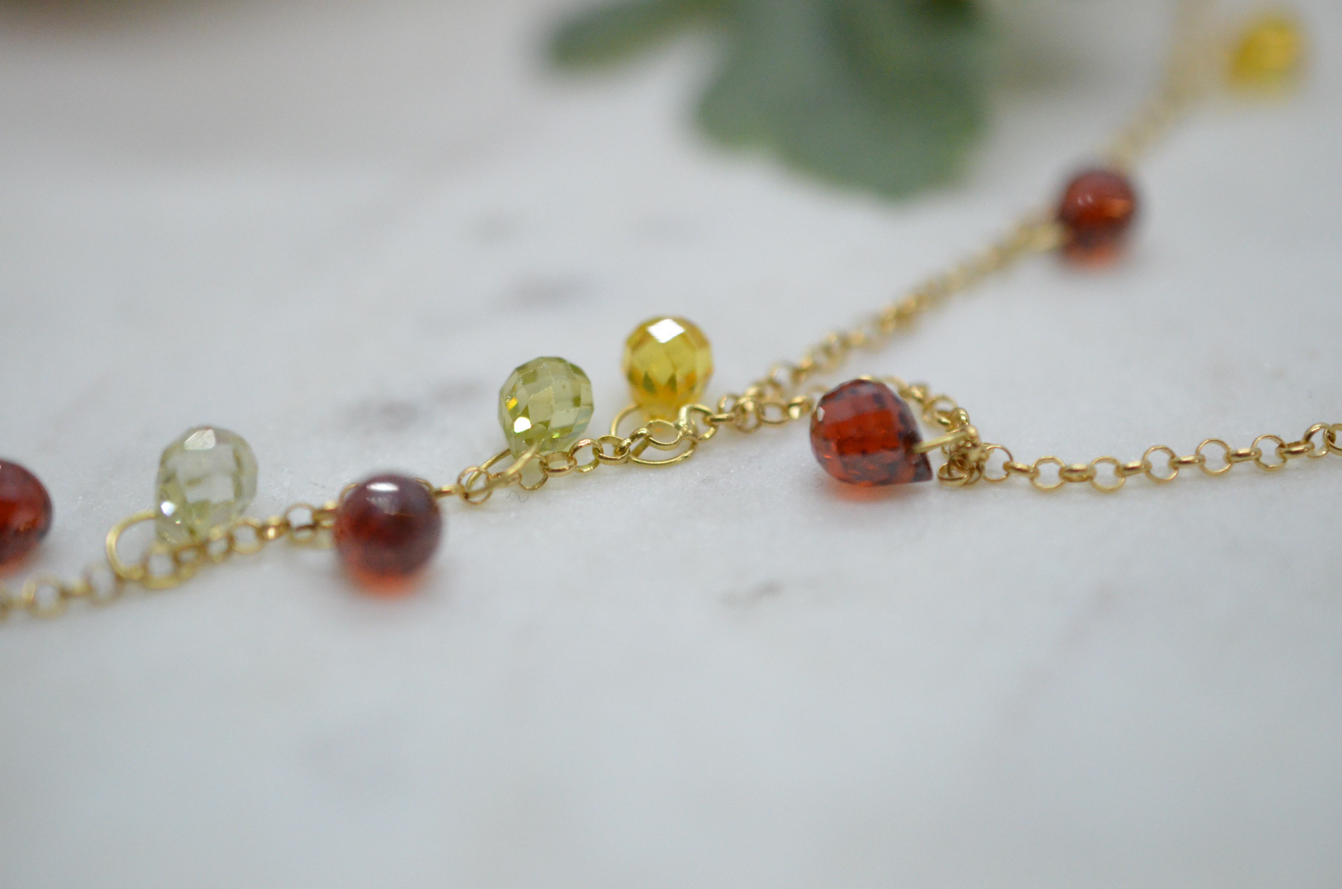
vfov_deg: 22.5
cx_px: 671
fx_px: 2232
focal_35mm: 60
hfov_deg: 33.5
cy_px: 444
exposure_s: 1/4000
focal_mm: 40
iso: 3200
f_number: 3.2
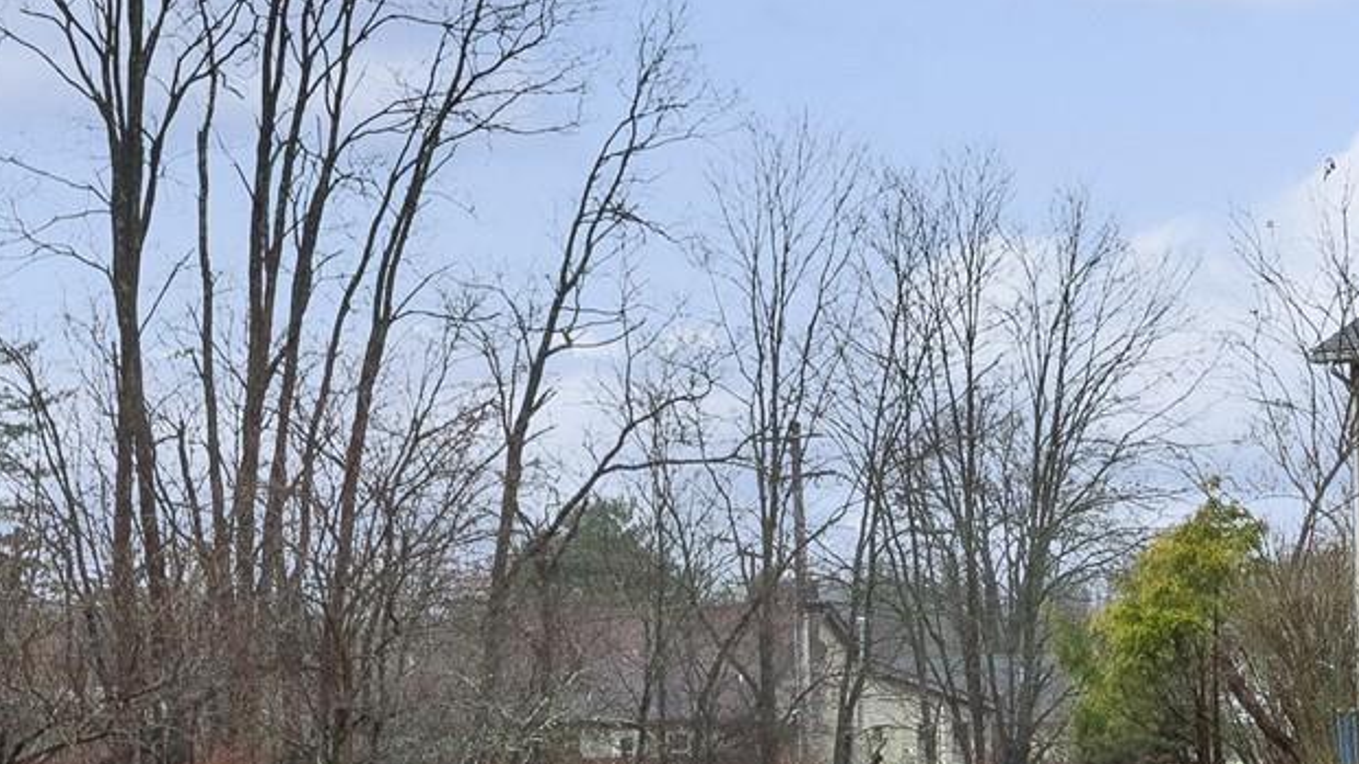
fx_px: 4143
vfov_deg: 10.5
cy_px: 727
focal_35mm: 115
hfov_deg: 17.2
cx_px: 1875
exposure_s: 1/60
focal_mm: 16
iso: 400
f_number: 8
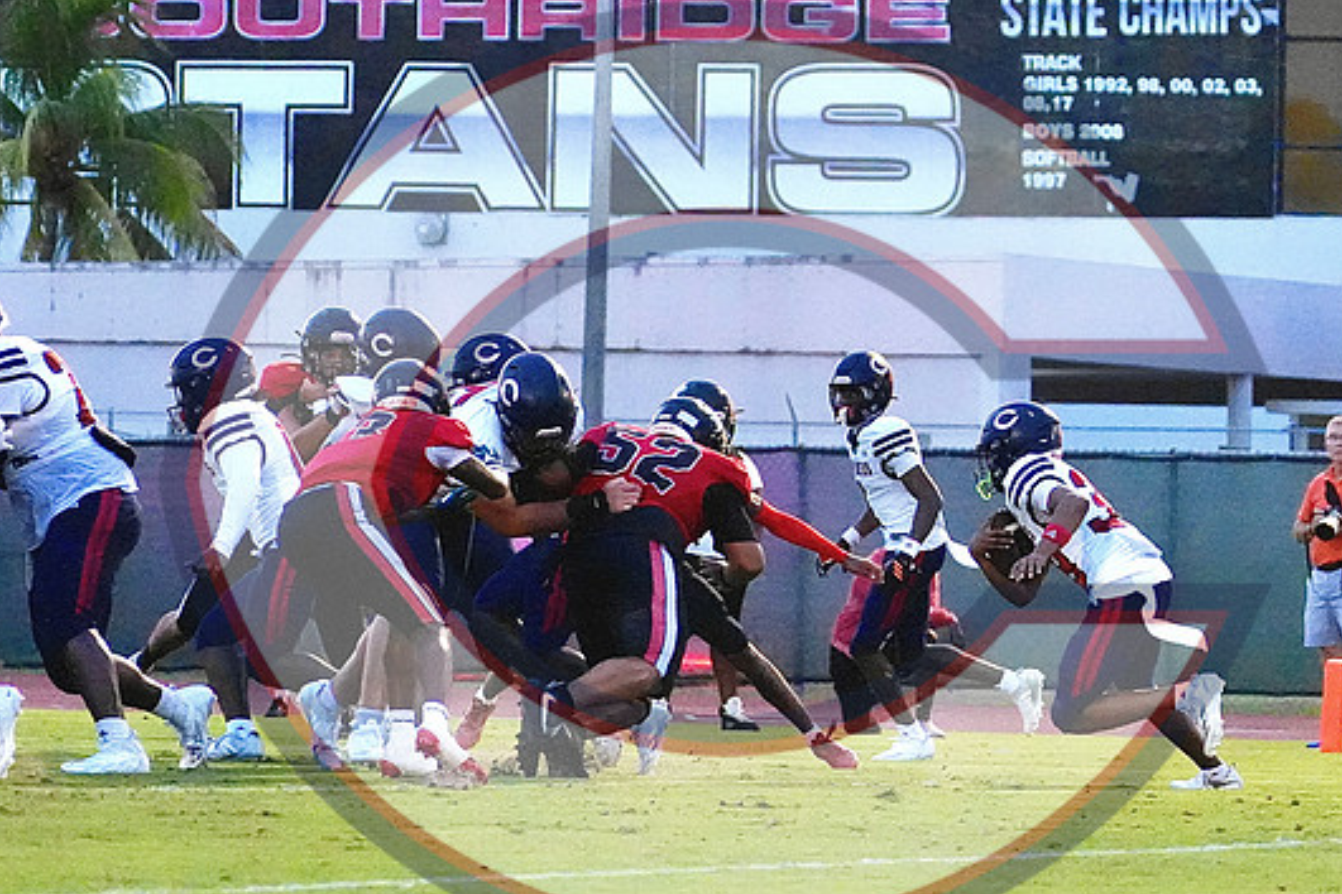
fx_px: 5703
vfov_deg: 9.0
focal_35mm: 153
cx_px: 715
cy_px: 481
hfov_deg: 13.4
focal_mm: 140
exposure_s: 1/1000
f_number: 5.6
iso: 20000
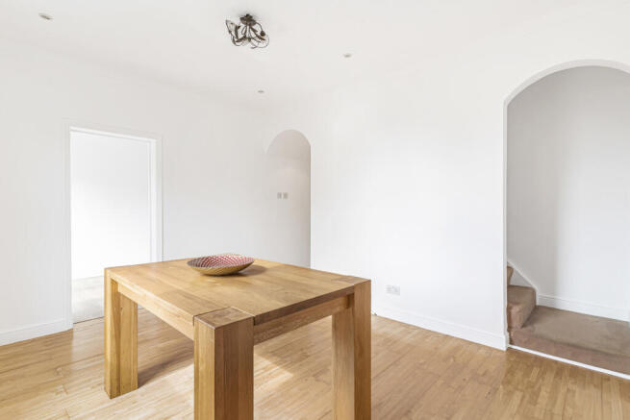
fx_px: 298
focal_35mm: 17
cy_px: 210
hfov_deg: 93.3
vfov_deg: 70.5
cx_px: 315
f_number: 9
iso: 320
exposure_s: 1/20
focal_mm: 17
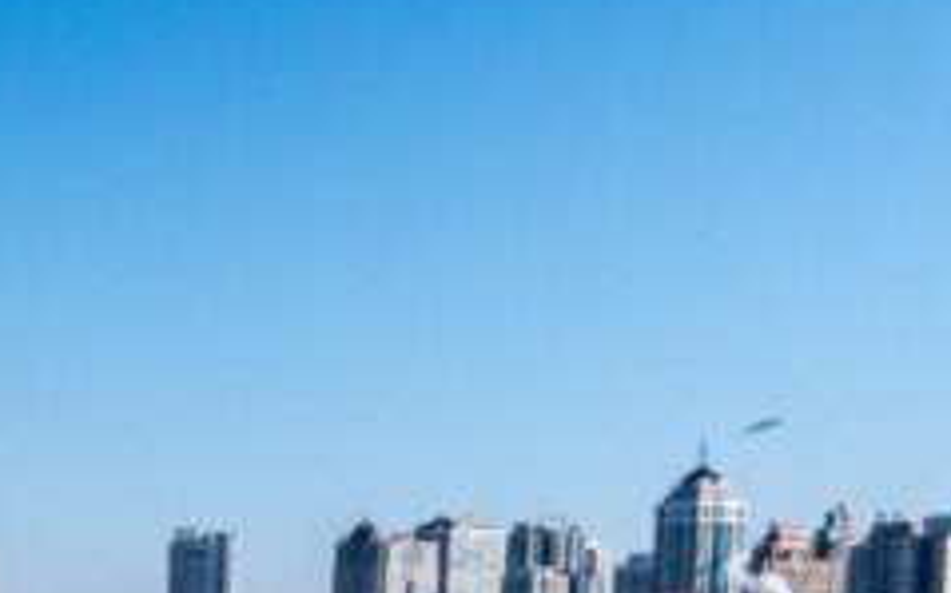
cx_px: -354
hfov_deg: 18.2
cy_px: 955
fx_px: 2719
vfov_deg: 11.8
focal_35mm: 105
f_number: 4
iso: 100
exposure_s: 1/2500
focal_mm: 24
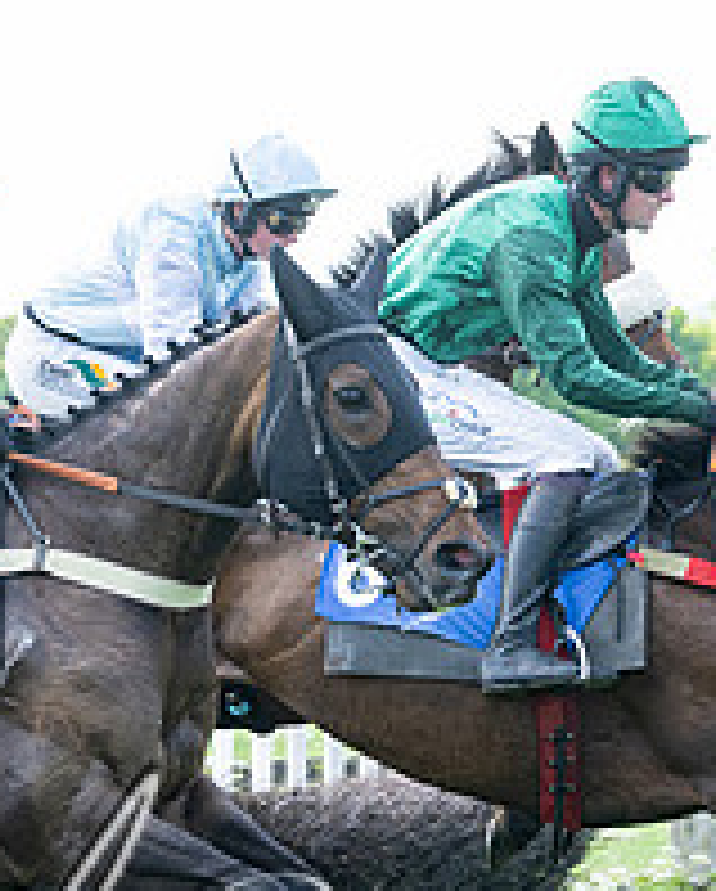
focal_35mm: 263
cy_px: 660
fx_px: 6950
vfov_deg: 7.3
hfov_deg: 5.9
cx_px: 420
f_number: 4
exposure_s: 1/1000
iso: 400
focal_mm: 70
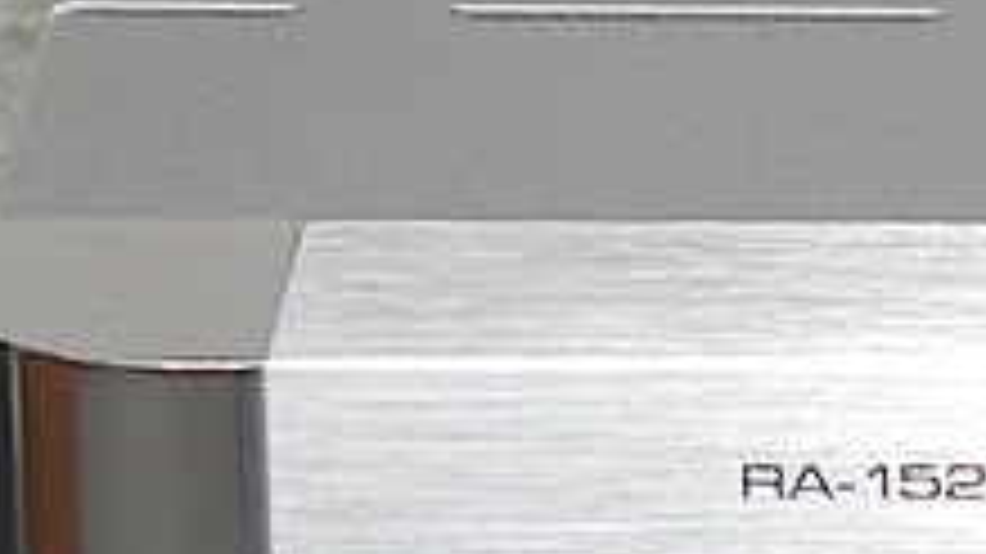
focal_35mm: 764
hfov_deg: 2.8
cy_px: 797
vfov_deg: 1.6
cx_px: 1963
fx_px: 19967
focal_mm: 28.7
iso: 200
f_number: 5.5
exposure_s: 1/8
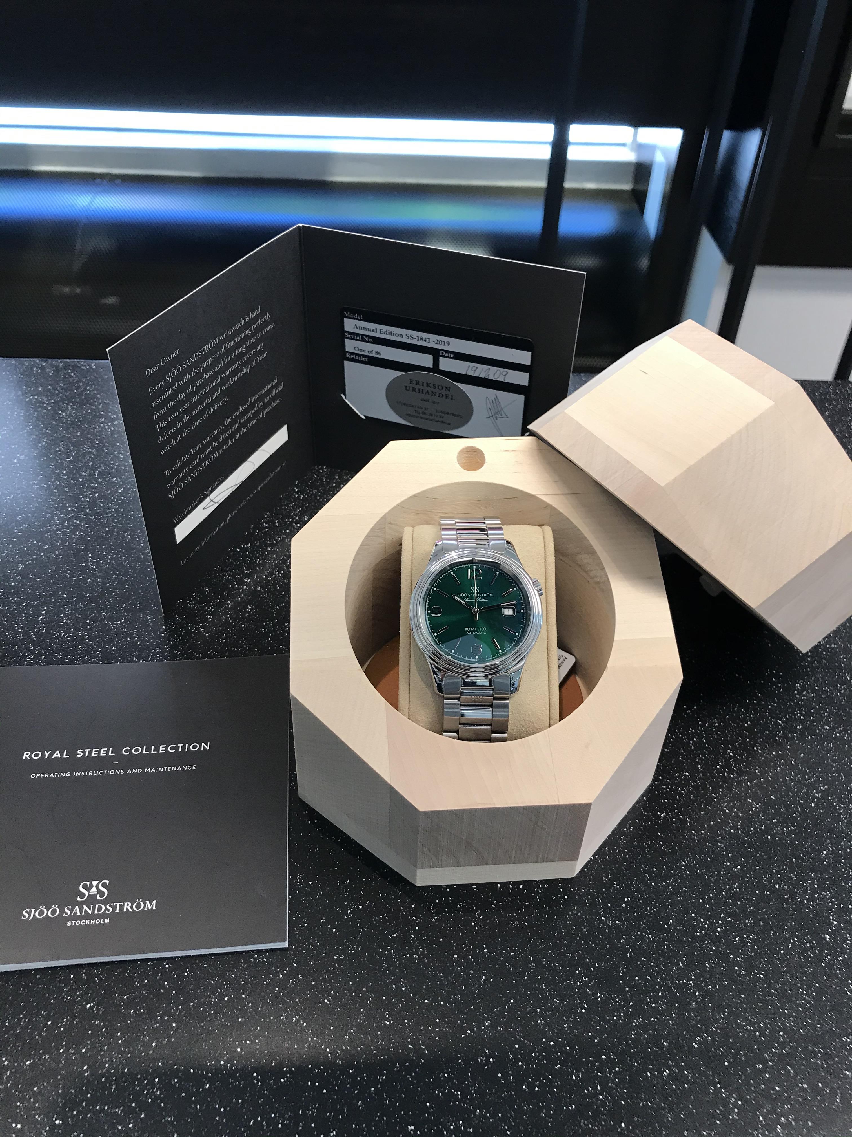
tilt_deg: -40.1
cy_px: 568
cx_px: 426
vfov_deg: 63.4
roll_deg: -3.3
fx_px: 919
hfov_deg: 49.7
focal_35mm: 28
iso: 25
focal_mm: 3.99
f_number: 1.8
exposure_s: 1/33
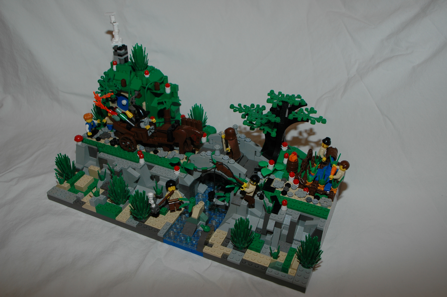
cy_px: 148
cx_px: 224
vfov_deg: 38.3
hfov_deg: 55.1
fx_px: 428
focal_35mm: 34
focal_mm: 23
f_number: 4
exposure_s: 1/60
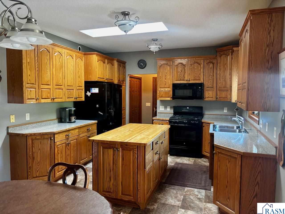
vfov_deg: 53.1
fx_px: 214
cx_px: 142
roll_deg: -0.4
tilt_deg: -2.8
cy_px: 107
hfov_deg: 67.3
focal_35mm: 26
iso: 320
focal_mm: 5.96
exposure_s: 1/60
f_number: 1.6
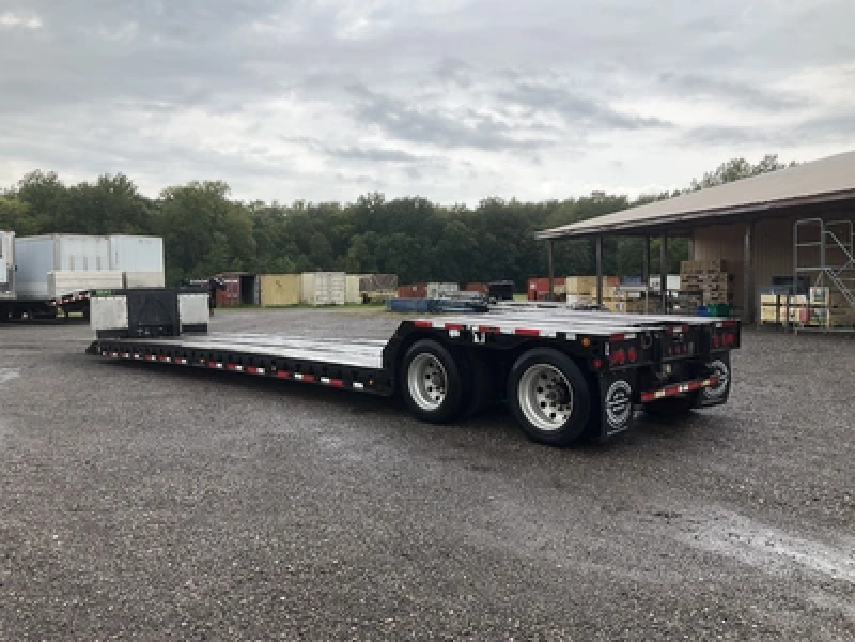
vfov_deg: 48.2
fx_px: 716
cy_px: 321
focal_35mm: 29
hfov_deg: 61.7
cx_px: 428
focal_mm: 3
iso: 25
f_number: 1.8
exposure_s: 1/770
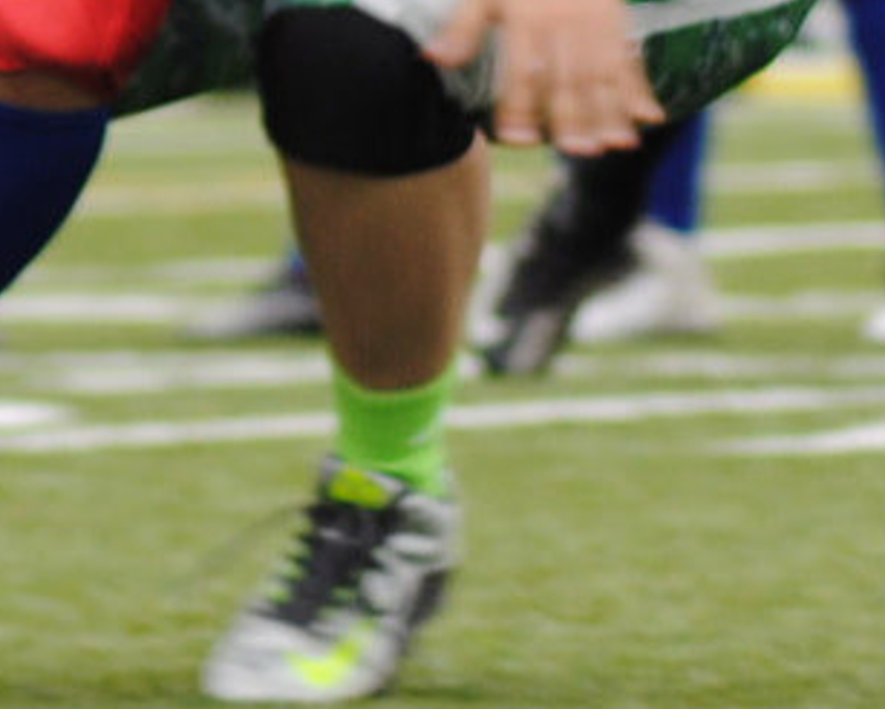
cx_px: 487
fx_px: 30036
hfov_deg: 1.7
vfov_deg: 1.4
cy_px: -264
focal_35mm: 1146
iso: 200
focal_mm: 122
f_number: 4.2
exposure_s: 1/125
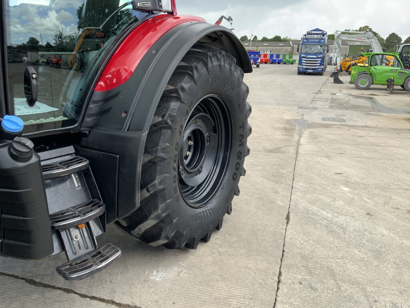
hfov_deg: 61.7
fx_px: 343
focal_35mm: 29
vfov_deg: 48.2
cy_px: 154
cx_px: 205
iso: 16
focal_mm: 3
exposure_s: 1/297
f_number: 1.8
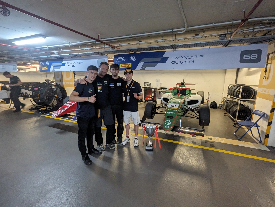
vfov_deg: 78.3
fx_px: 127
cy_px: 104
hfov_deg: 94.4
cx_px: 138
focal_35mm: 16
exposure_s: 1/25
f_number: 2.2
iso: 570
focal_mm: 2.35
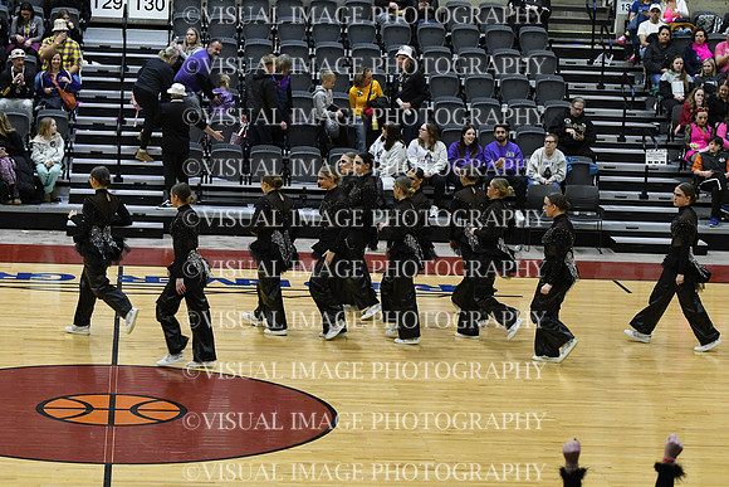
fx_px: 2127
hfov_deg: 19.5
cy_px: 244
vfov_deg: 13.0
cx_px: 364
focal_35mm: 105
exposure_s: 1/250
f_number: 4
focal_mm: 70
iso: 2500
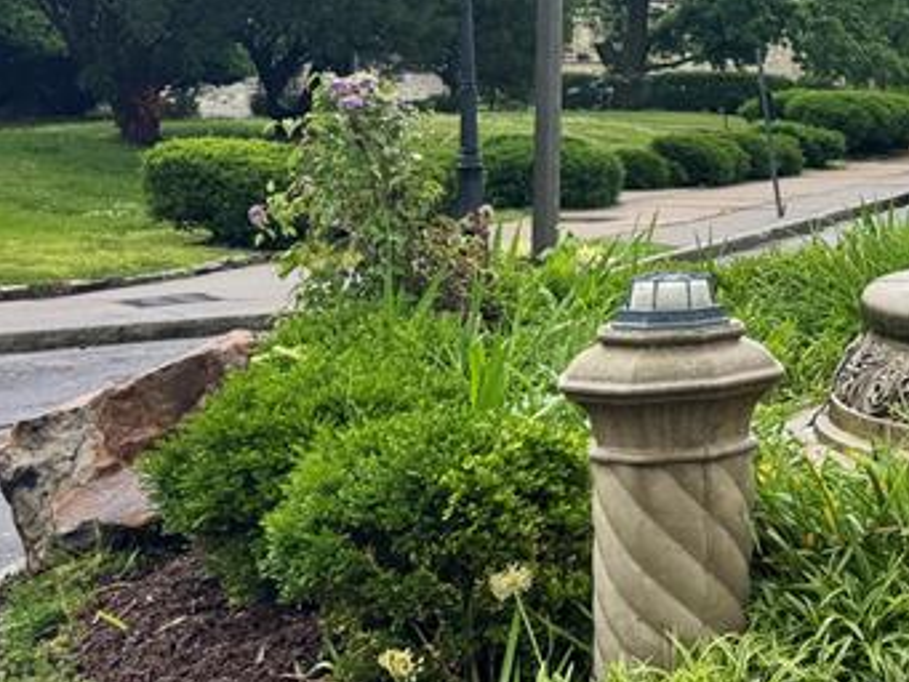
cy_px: 107
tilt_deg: +0.1
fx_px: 1891
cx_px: 1314
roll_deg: -0.2
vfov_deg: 20.2
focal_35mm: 72
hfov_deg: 22.7
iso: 80
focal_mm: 6.76
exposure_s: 1/1366
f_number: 1.78
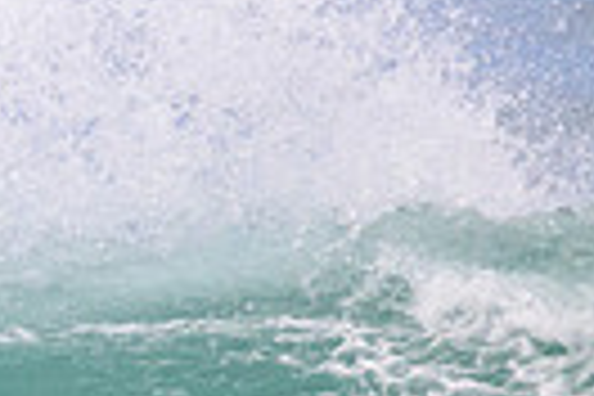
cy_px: 412
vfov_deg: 0.4
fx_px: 57828
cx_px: -652
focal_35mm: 3505
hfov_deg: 0.6
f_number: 11
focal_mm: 800
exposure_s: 1/2000
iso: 1400
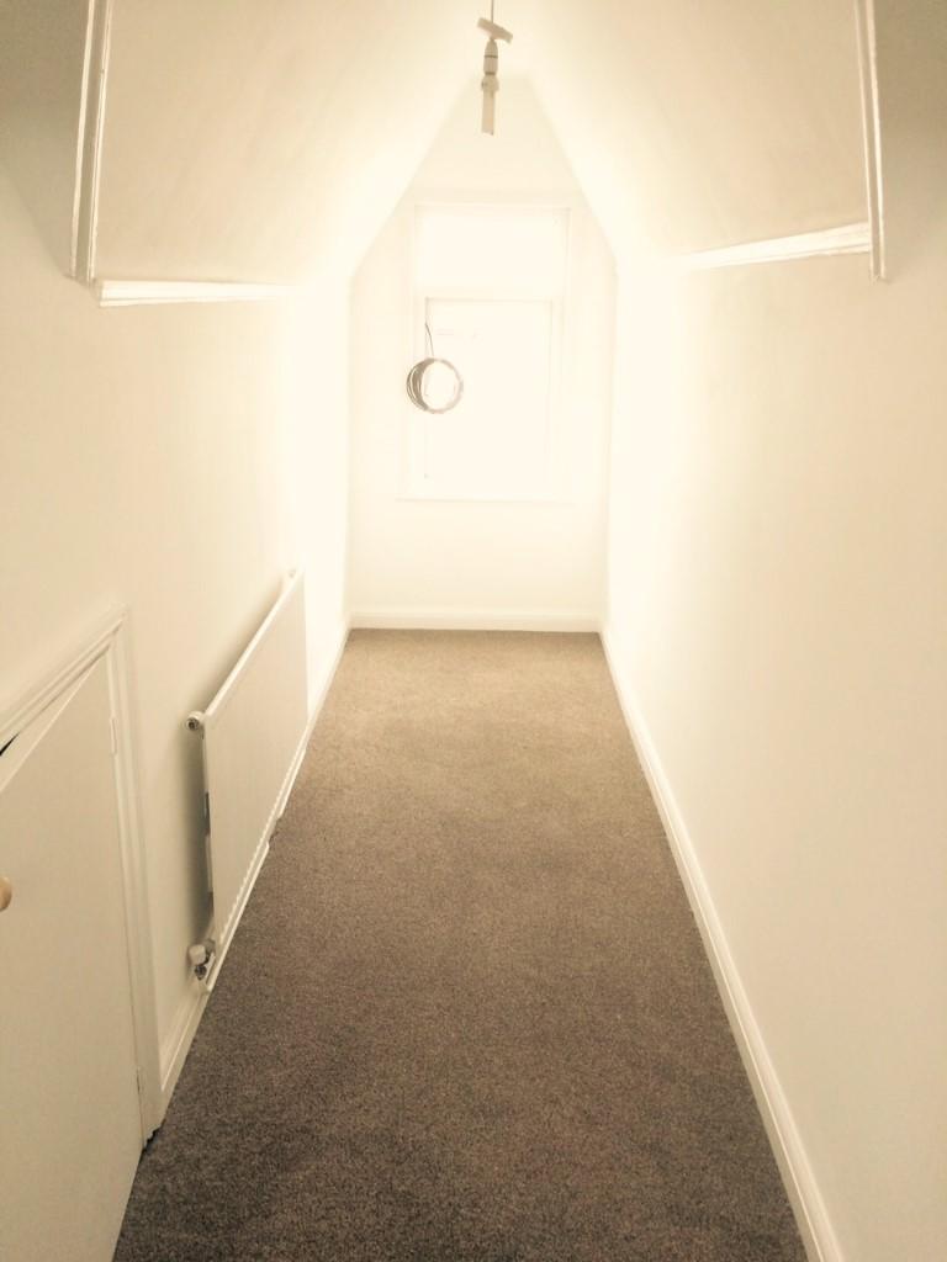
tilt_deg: -17.0
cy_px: 631
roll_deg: +0.9
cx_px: 474
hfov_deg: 48.2
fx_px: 1058
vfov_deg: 61.7
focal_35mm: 29
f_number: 2.2
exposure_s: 1/30
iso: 50
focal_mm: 4.15
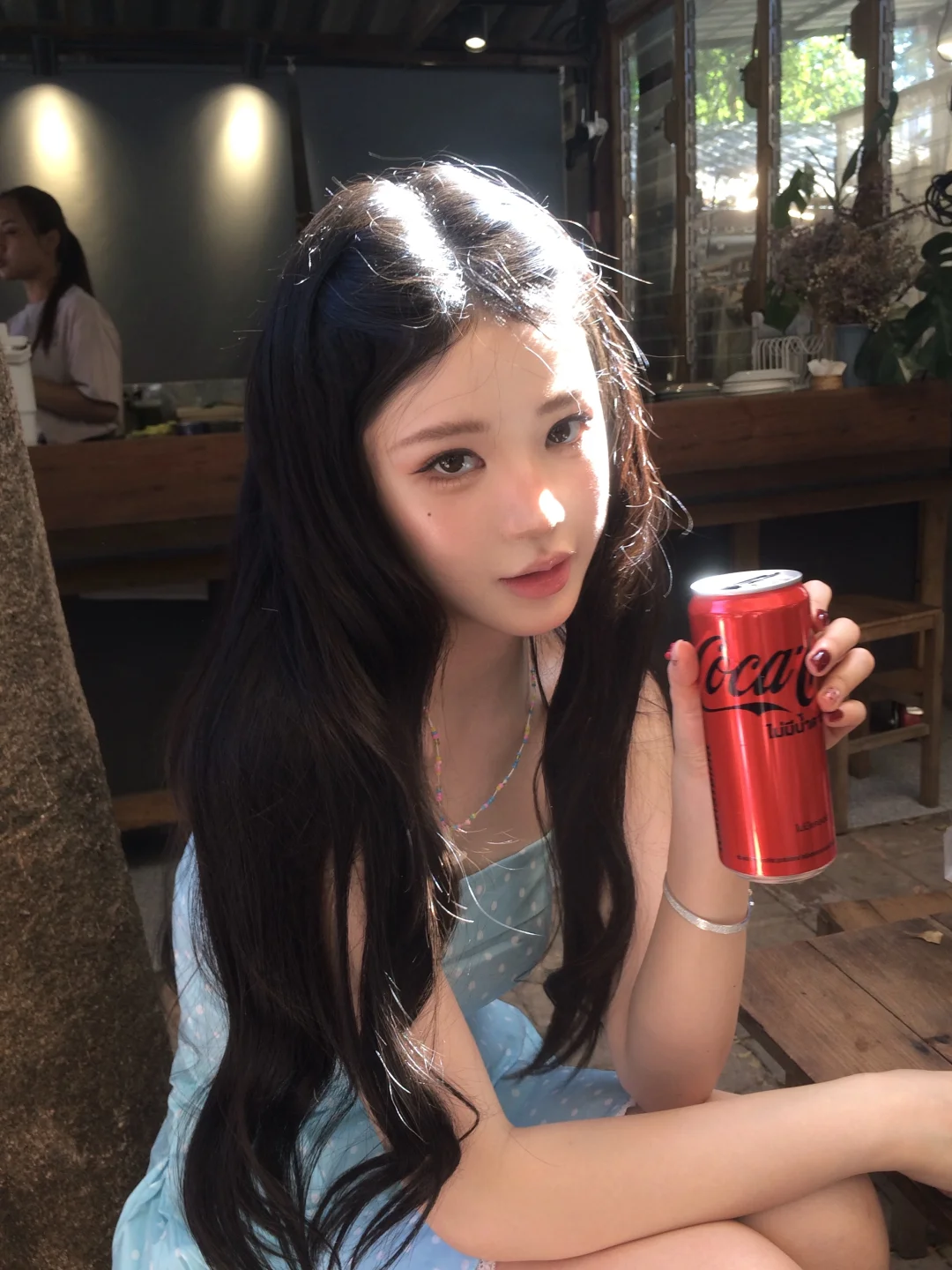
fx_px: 1063
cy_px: 635
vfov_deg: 61.7
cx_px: 476
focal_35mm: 29
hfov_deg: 48.2
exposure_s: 1/50
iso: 32
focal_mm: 4.15
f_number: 2.2
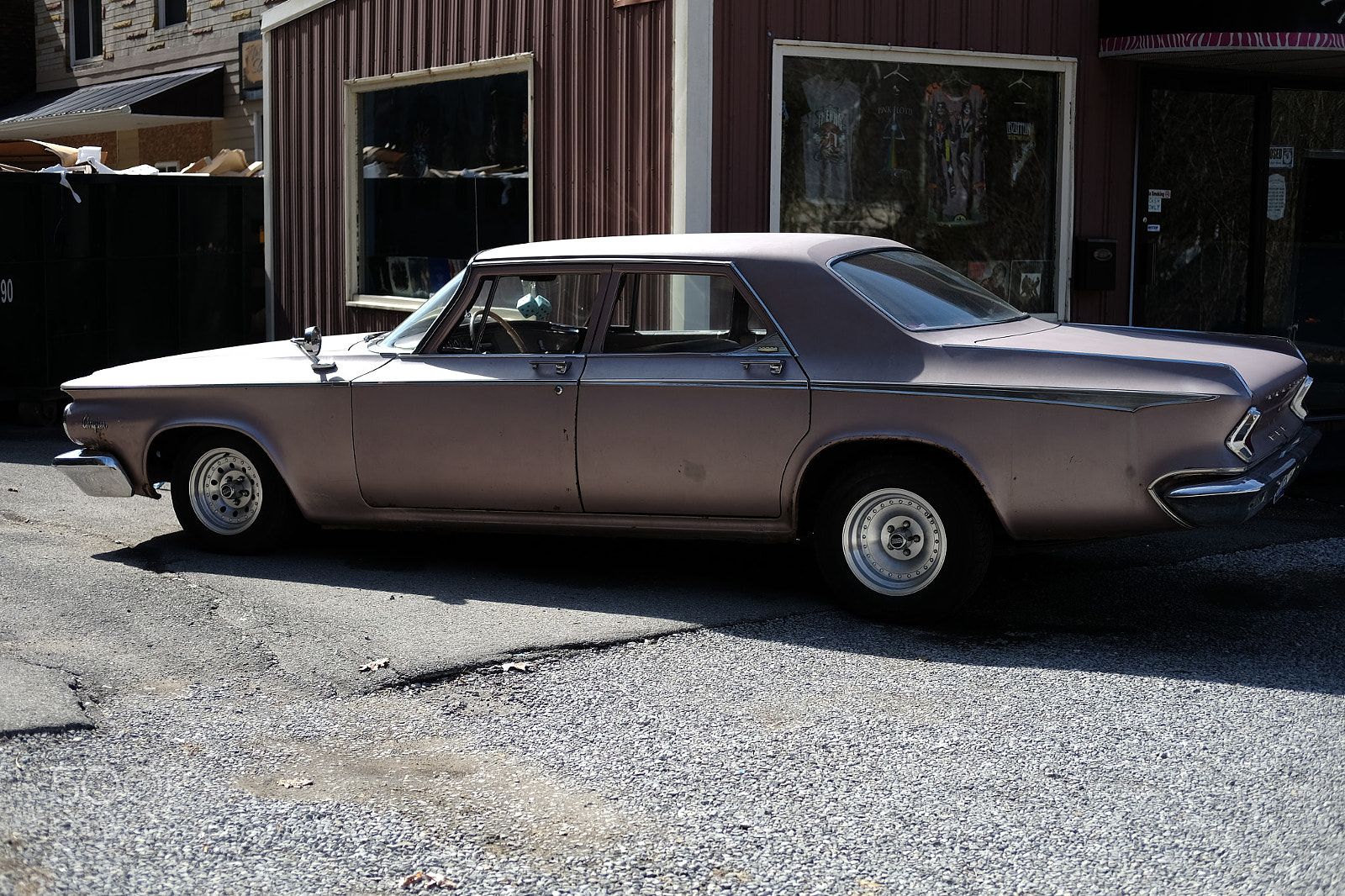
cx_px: 672
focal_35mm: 53
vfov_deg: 25.5
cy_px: 448
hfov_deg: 37.5
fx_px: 1980
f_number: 2
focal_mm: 35
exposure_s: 1/2000
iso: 100
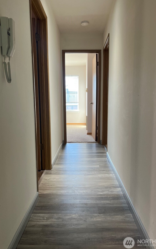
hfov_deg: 44.5
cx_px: 82
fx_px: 190
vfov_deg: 66.5
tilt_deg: -7.6
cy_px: 124
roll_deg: +0.0
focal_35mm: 28
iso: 100
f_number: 1.5
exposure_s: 1/120
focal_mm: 5.7
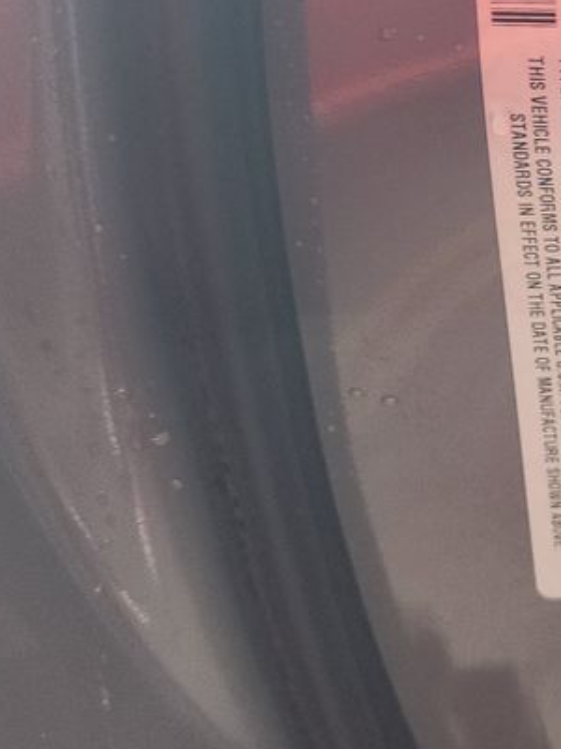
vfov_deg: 27.5
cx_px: 582
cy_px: 133
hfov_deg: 20.5
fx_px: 1491
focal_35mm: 69
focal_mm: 6.4
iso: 328
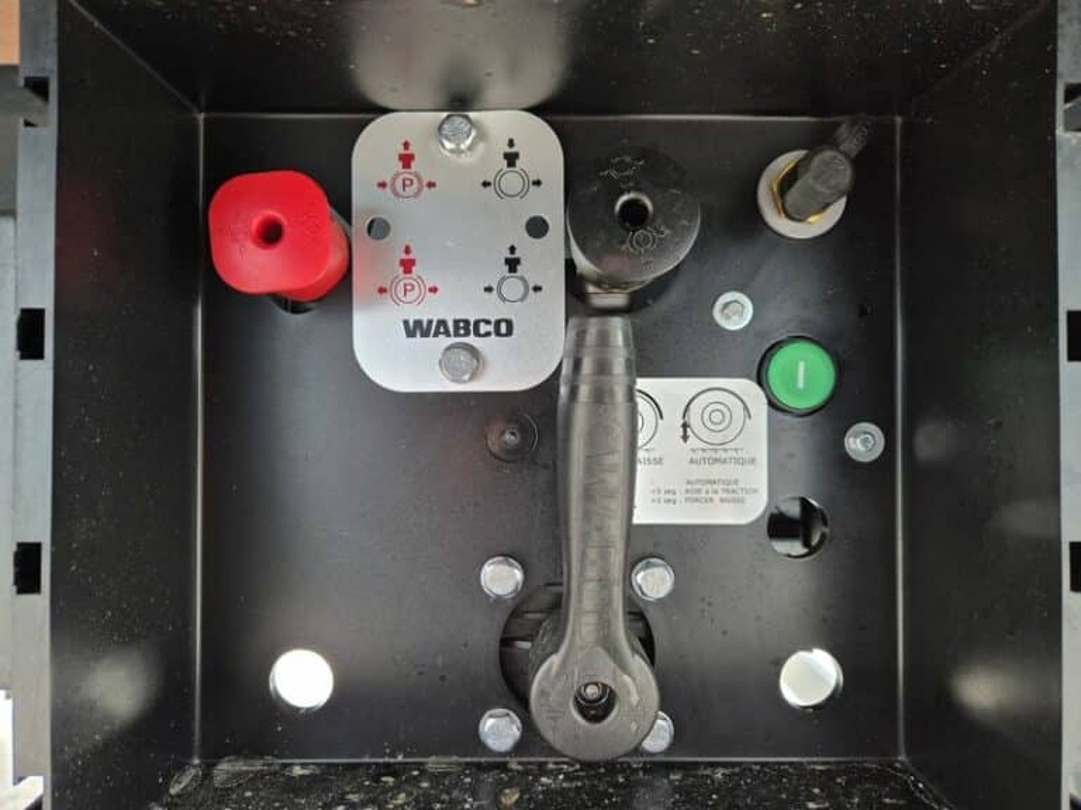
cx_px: 540
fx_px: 718
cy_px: 405
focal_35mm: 23
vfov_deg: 58.9
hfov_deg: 73.9
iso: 320
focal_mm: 5.4
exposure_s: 1/100
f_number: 1.8
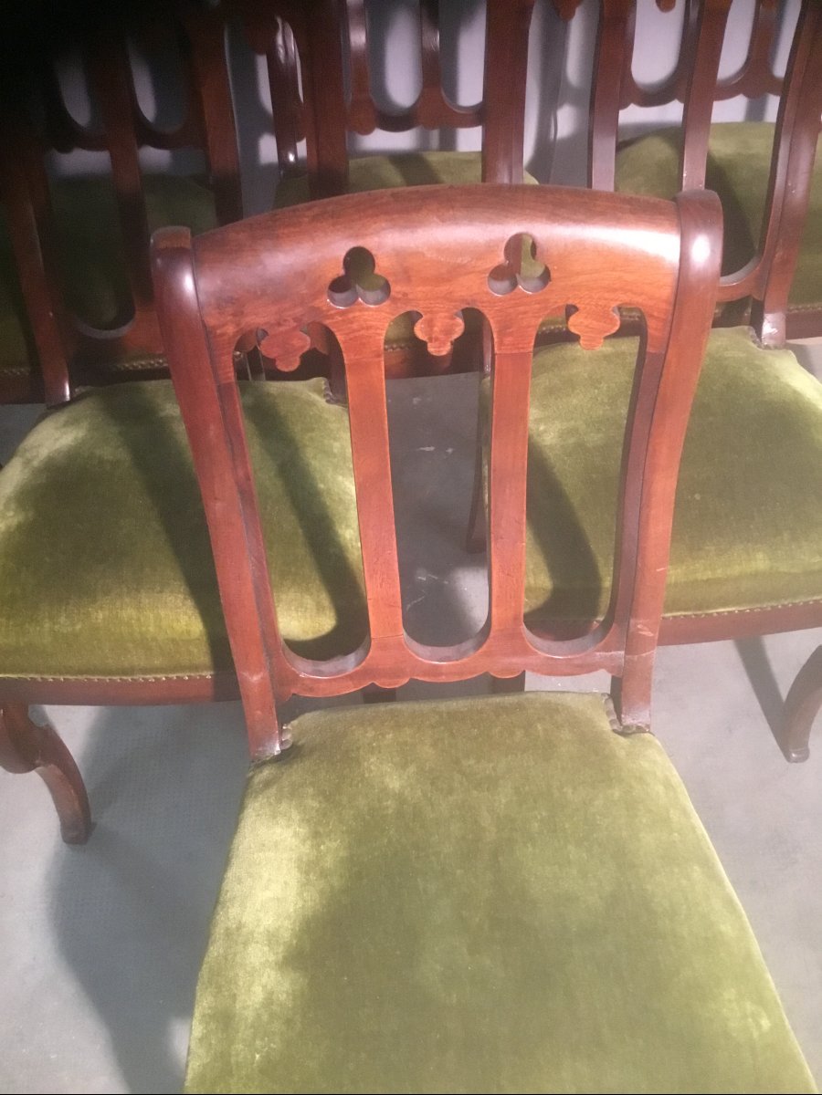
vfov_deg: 58.4
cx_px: 411
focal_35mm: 31
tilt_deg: -49.1
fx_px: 982
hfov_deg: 45.4
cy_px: 548
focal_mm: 3.3
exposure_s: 1/17
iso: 250
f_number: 2.4
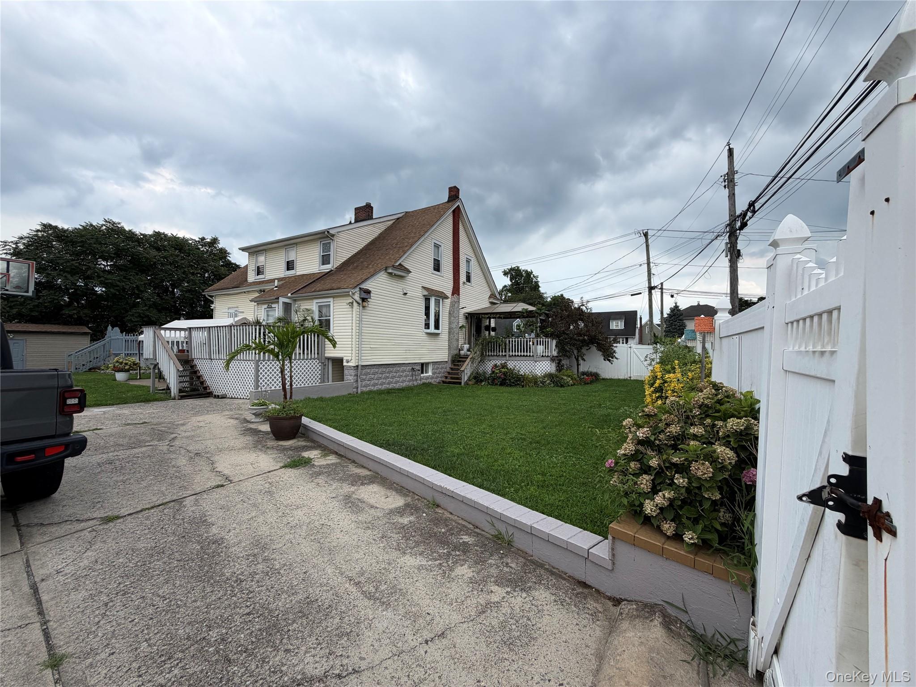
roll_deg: -0.1
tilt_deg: +0.8
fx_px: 370
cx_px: 458
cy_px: 344
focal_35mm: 14
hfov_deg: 102.1
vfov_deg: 85.7
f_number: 2.2
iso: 40
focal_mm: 2.22
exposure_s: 1/585
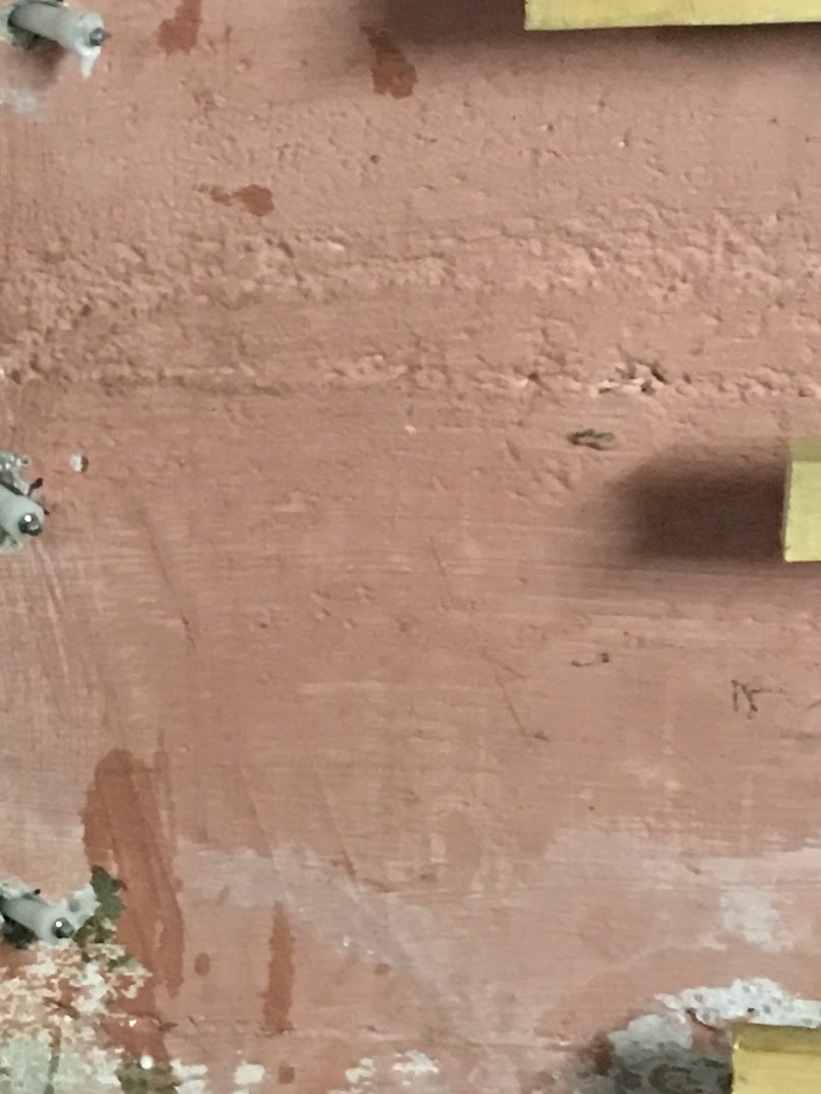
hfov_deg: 13.3
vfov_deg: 18.0
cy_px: 730
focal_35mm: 109
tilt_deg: -28.9
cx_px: -132
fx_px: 3446
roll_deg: +4.3
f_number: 2.2
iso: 100
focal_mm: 4.15
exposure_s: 1/10
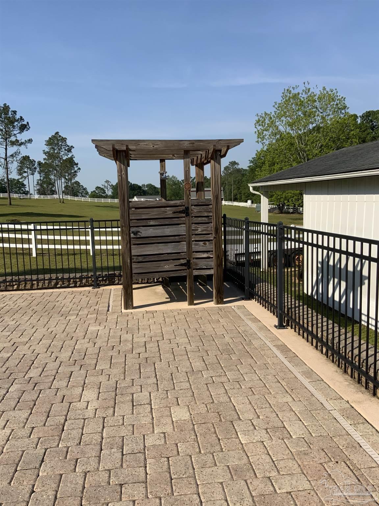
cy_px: 253
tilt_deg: -5.4
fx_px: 423
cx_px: 190
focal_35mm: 29
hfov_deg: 48.2
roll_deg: +1.7
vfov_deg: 61.7
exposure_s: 1/2538
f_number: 1.8
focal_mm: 3
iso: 16
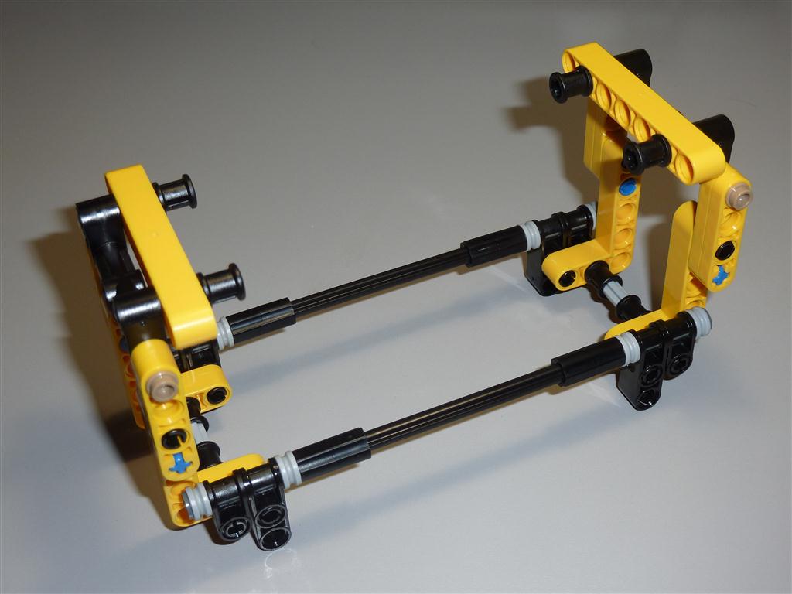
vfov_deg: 30.3
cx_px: 396
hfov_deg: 39.7
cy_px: 297
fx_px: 1098
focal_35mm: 48
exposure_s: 1/30
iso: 100
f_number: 4
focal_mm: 7.9
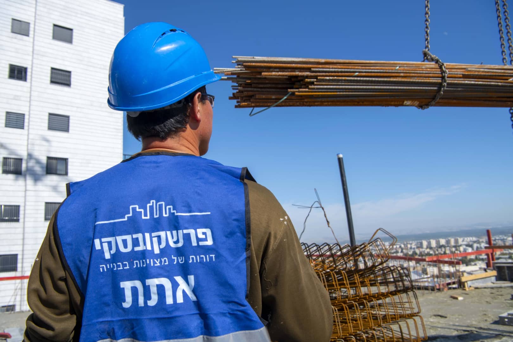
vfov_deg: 45.0
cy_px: 171
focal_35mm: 29
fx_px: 413
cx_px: 256
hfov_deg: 63.7
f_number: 8
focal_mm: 29
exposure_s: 1/320
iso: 100
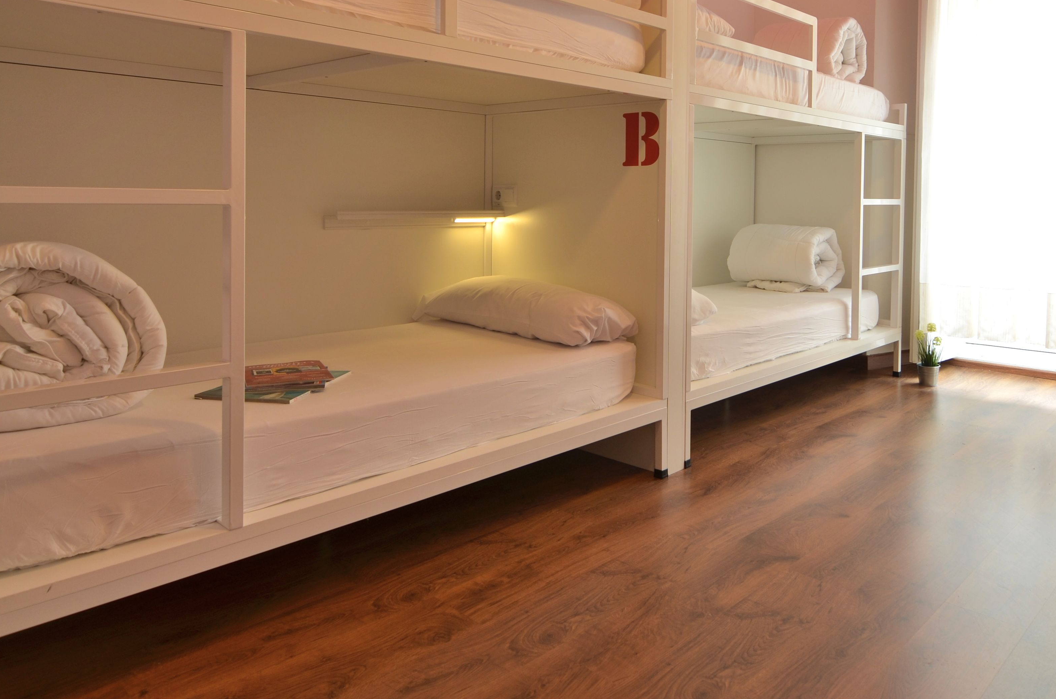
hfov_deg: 69.0
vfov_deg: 48.5
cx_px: 650
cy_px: 207
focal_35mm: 26
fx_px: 755
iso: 100
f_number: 4
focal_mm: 11
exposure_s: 1/8
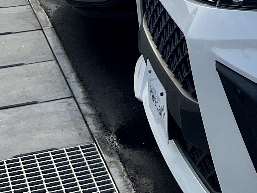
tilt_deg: -2.8
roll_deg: -1.3
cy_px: -232
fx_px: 913
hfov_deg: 14.1
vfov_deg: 10.7
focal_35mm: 123
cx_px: 468
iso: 50
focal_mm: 5.1
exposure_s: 1/2967
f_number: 1.6
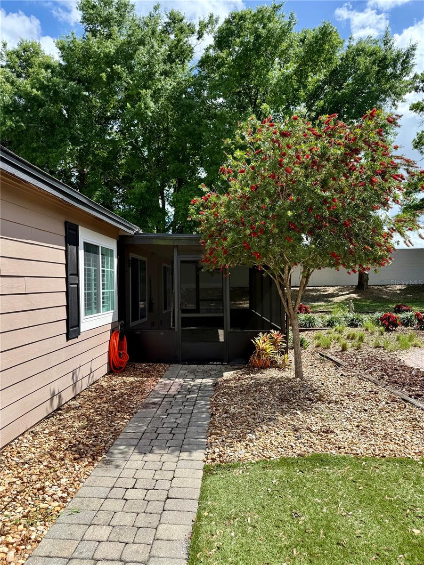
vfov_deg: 71.6
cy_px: 282
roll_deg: -0.2
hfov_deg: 56.8
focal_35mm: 24
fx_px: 392
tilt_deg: +0.5
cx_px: 212
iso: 80
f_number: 1.78
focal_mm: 6.76
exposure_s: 1/2801
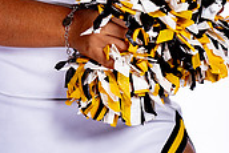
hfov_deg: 12.3
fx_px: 1063
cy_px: -144
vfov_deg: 7.9
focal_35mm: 167
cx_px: 56
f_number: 5.6
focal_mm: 64
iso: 100
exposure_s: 1/250
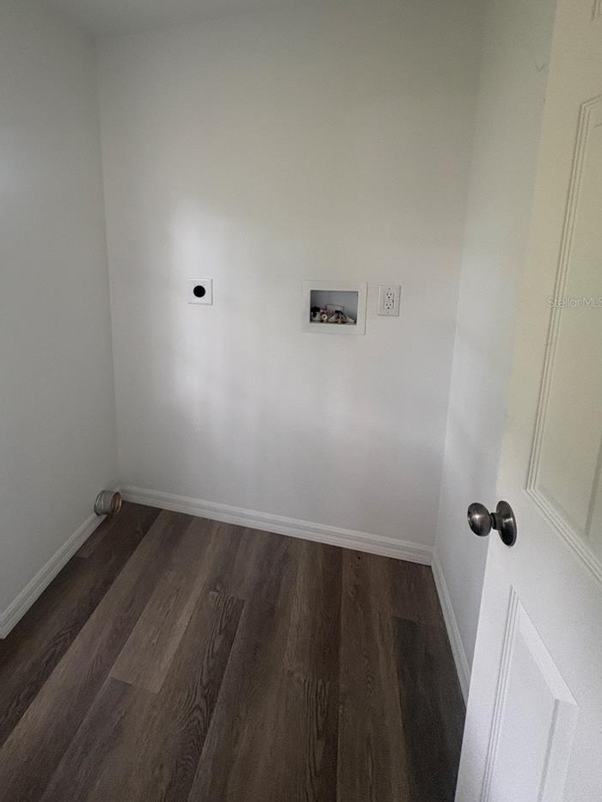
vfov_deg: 86.1
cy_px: 302
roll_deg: +0.1
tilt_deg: -9.6
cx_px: 221
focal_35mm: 18
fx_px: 417
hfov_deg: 70.3
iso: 200
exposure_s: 1/99
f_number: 2.2
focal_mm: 2.22
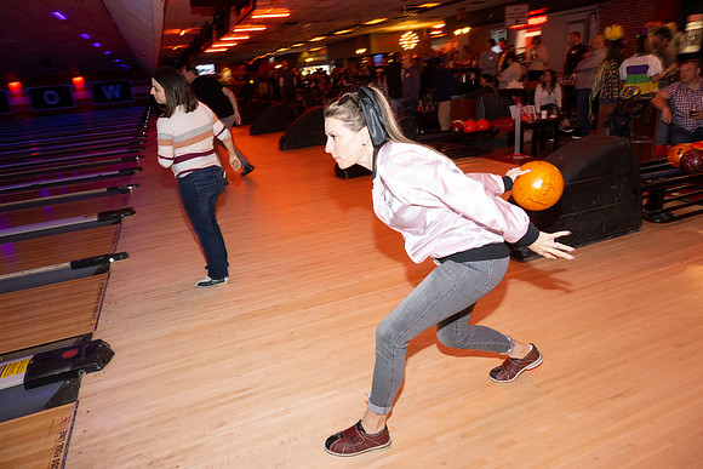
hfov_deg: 73.7
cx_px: 352
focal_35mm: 24
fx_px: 469
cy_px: 234
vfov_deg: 53.2
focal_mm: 24
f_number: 5.6
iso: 2000
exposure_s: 1/100
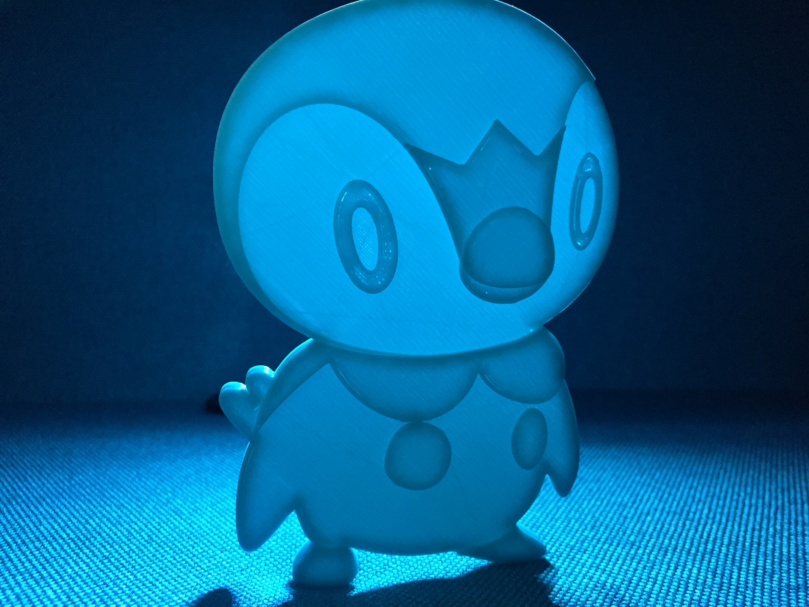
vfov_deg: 48.2
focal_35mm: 29
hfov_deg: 61.7
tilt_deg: -4.4
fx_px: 678
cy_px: 304
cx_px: 404
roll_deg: -0.4
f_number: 2.2
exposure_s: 1/30
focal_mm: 4.15
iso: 250
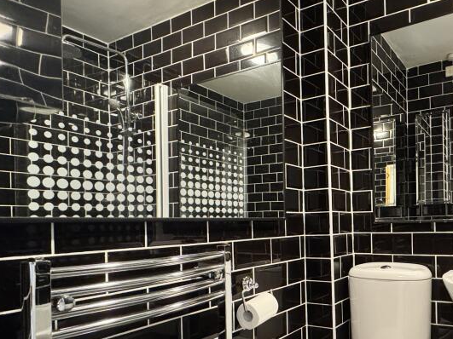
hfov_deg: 61.2
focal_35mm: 27
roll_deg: +1.5
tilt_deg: +0.2
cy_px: 223
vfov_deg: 50.5
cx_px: 347
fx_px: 353
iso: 1000
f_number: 2.2
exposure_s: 1/50
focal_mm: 2.22
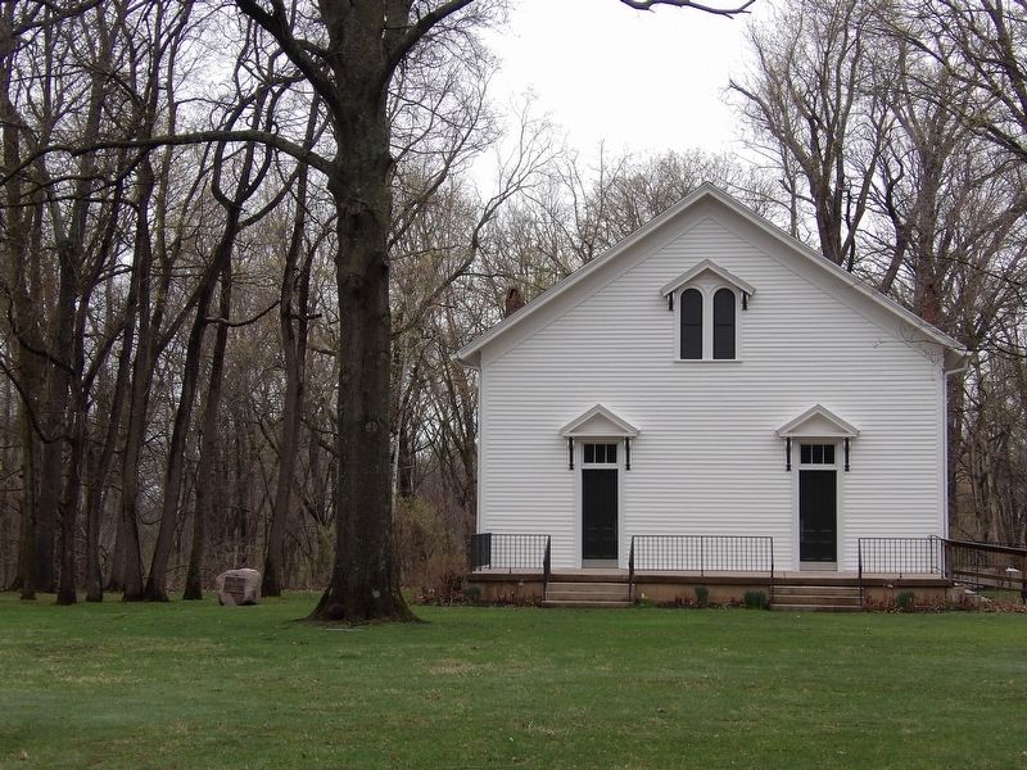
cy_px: 385
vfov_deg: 20.4
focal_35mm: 72
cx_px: 514
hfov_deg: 27.0
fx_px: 2136
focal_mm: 13
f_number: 4.1
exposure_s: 1/149
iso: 100
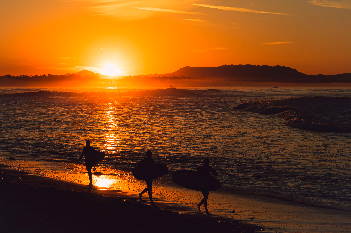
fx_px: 847
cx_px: 176
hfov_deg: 23.4
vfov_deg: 15.7
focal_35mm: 87
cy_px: 116
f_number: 9
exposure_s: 1/400
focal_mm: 58
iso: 200
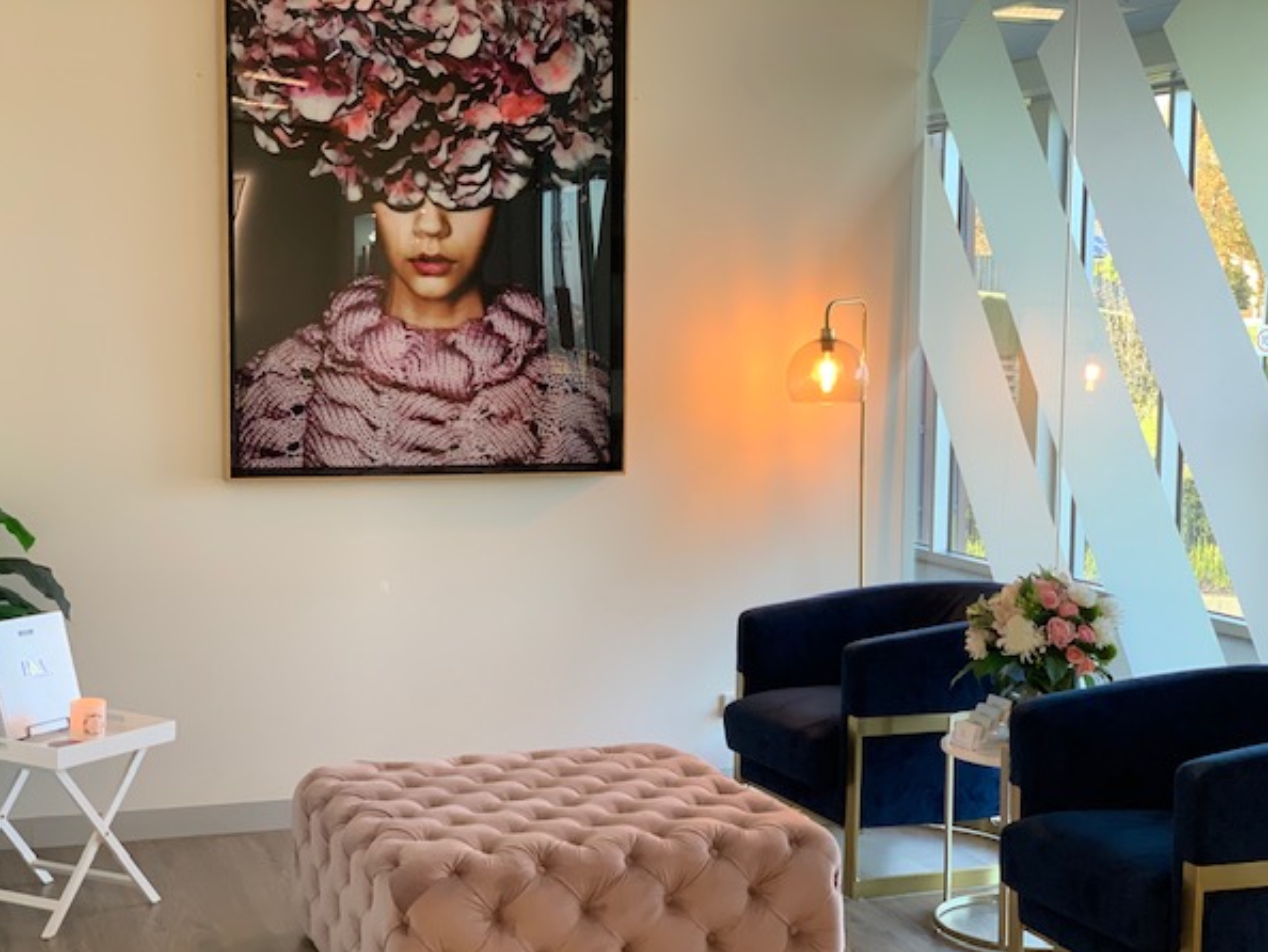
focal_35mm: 56
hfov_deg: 34.3
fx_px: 2052
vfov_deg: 26.1
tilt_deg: -4.8
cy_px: 510
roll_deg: -0.9
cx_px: 602
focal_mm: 6
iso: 125
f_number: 2.4
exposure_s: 1/50
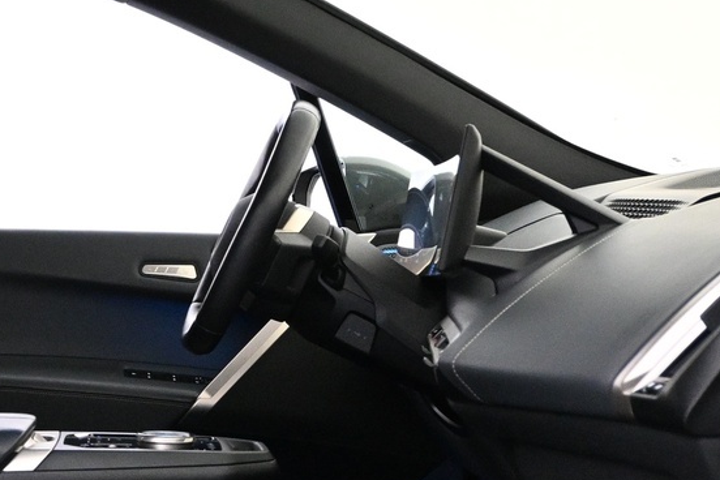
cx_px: 127
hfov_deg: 22.7
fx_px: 1760
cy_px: 283
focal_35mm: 88
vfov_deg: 15.5
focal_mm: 20
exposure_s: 1/60
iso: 3600
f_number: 3.8
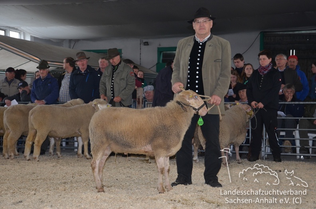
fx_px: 657
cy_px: 104
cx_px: 158
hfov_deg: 27.1
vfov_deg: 18.1
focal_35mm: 75
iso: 500
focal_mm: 50
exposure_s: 1/60
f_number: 5
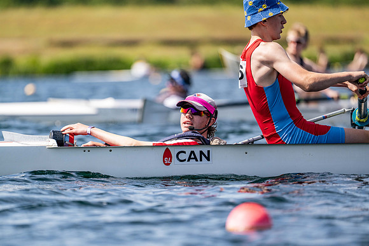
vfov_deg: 3.4
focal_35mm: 400
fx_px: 4101
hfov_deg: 5.2
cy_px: 123
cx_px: 184
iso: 220
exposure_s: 1/2500
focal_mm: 400
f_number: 4.5
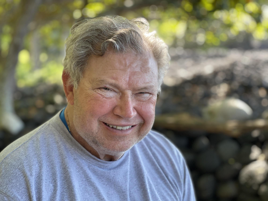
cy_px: 100
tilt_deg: -5.2
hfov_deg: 30.3
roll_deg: +0.8
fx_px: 495
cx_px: 134
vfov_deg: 22.9
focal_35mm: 64
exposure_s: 1/121
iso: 80
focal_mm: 7.5
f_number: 2.2
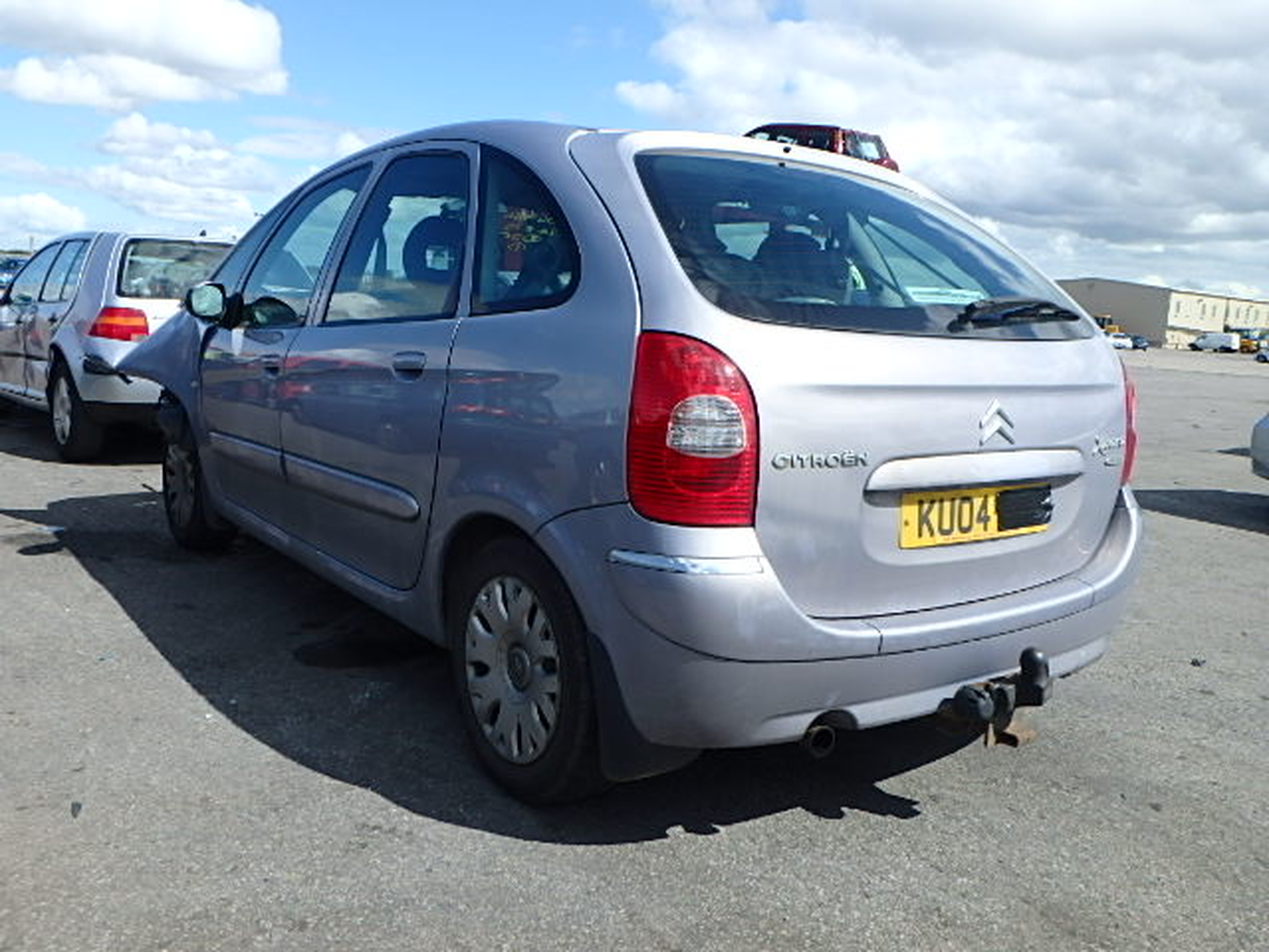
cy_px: 476
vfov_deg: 48.2
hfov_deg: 61.7
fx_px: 1063
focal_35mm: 29
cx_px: 634
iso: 125
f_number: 4.6
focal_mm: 5.2
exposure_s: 1/640
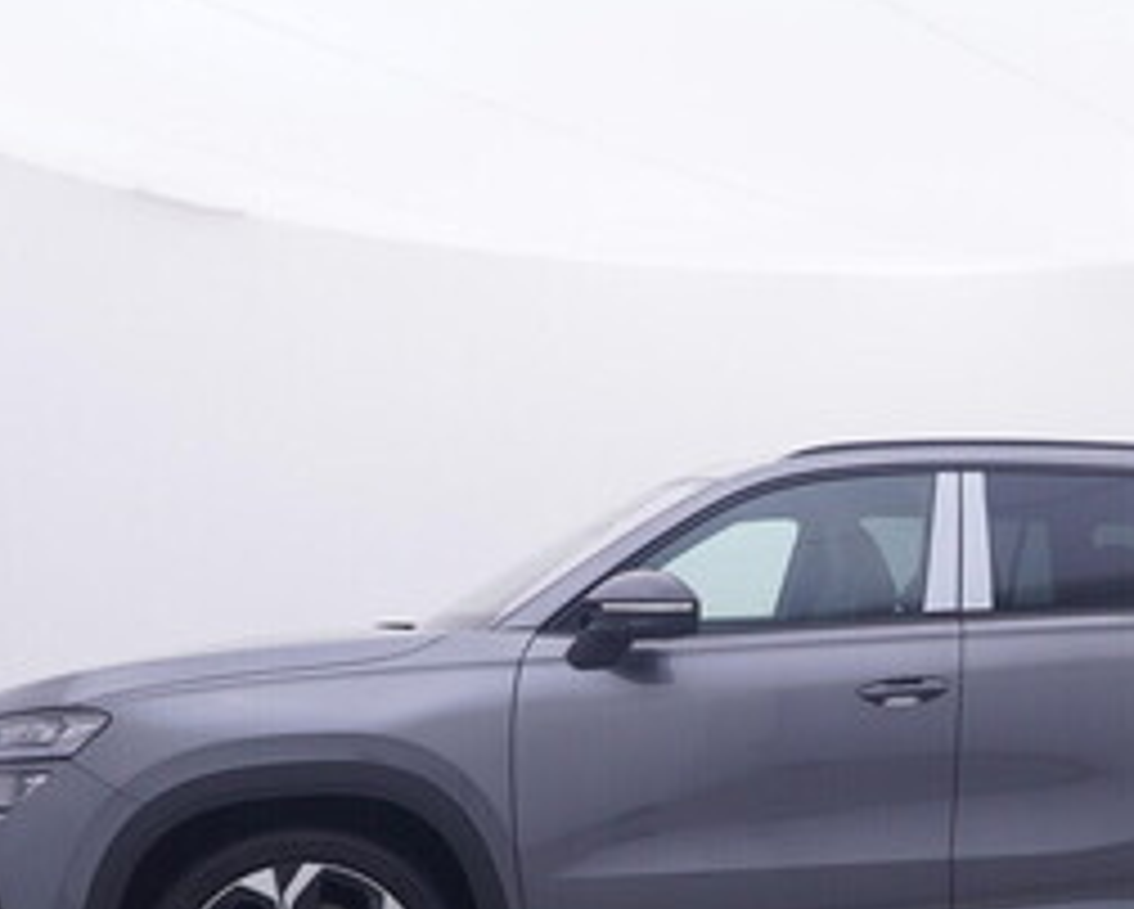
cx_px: 830
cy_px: 691
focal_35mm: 46
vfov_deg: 32.1
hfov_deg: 39.4
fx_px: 1546
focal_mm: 15
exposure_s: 1/80
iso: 200
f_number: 5
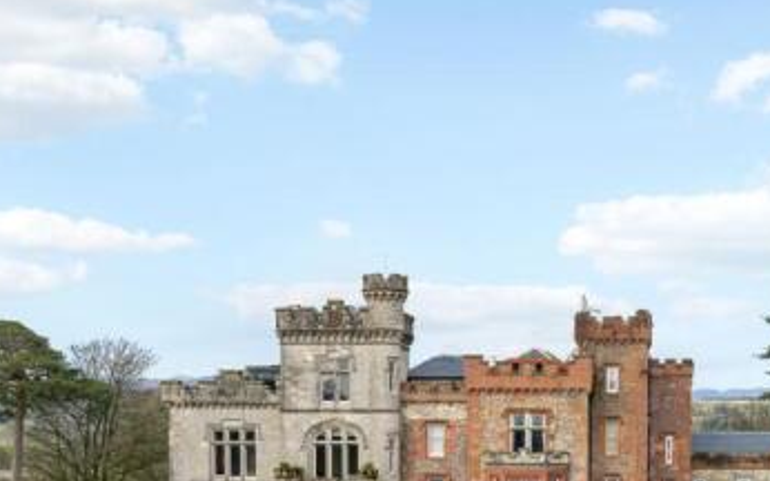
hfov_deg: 37.0
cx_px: 531
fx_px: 1133
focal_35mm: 54
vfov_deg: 23.0
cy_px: 475
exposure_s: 1/1600
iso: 250
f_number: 2.8
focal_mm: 14.4
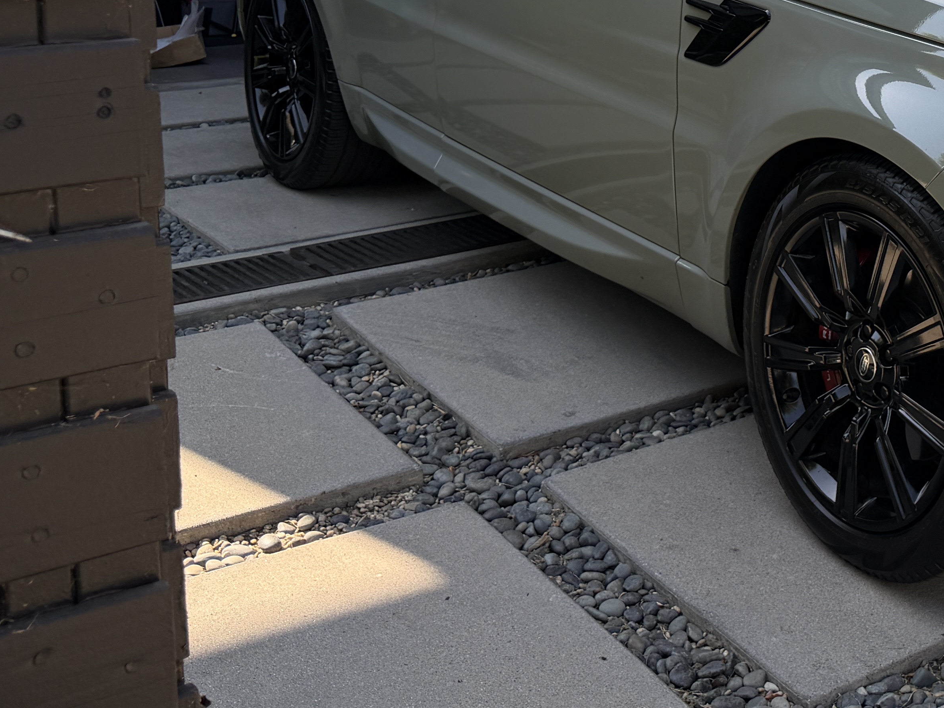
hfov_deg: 30.7
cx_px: 960
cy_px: 8
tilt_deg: -4.8
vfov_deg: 24.2
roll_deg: +1.4
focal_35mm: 58
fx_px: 1582
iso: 80
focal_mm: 6.76
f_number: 1.78
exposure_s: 1/1174
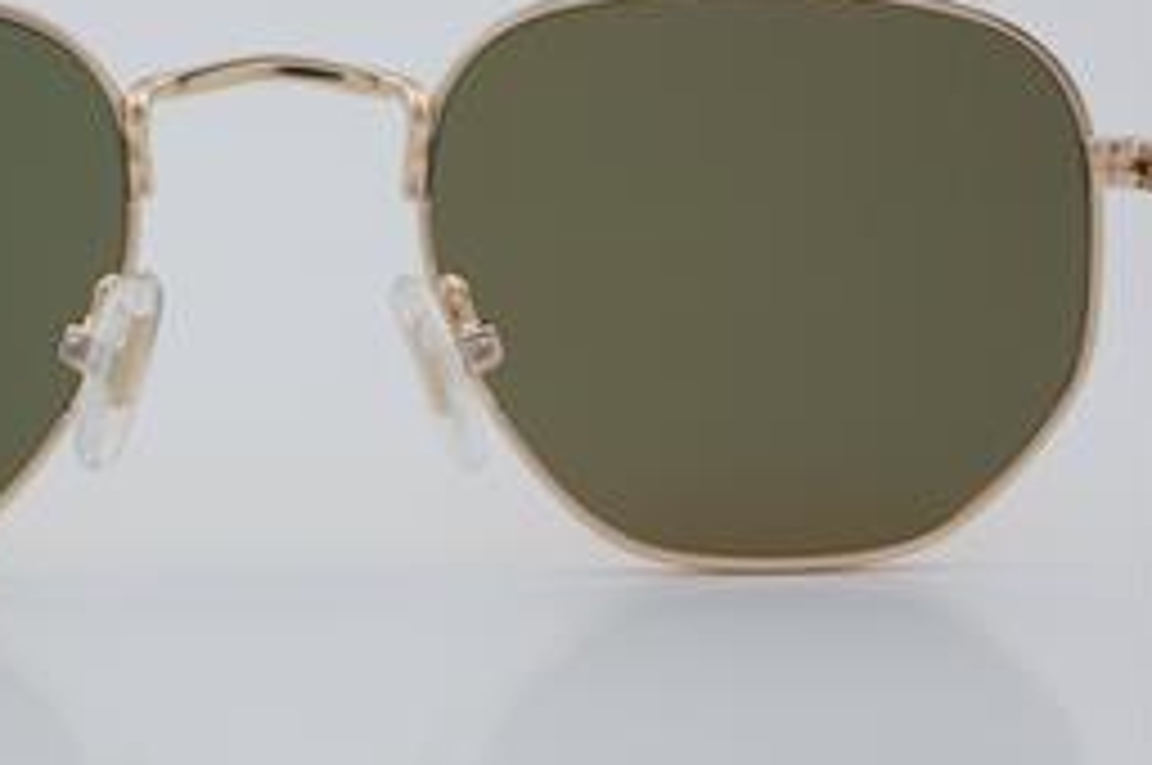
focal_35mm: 129
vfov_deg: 10.6
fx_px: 4116
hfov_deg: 15.8
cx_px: 266
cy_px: 261
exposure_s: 1/4
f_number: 32
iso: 100
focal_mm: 55
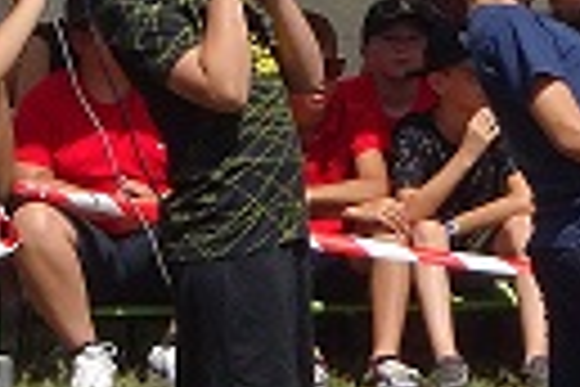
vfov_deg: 2.6
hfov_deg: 3.8
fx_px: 8587
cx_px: 1191
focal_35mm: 533
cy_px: -52
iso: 80
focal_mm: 18.53
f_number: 6.3
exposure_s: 1/400
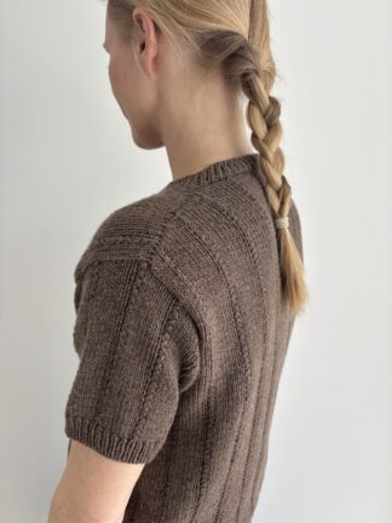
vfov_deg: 67.3
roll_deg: -0.3
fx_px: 393
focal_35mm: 26
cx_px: 196
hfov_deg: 53.1
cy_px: 262
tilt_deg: -6.0
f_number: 1.6
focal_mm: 5.96
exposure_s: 1/224
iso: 40
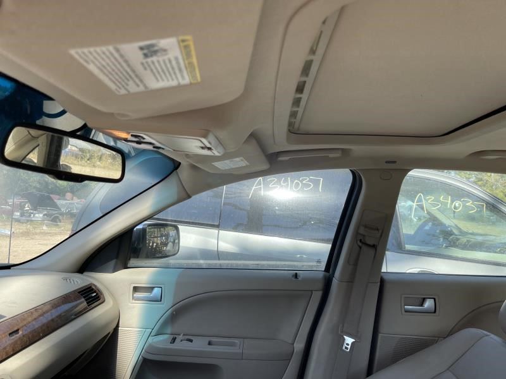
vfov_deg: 53.1
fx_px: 380
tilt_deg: +0.8
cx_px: 253
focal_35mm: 26
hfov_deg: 67.3
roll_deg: +0.9
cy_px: 190
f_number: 1.6
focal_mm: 5.1
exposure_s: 1/587
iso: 32
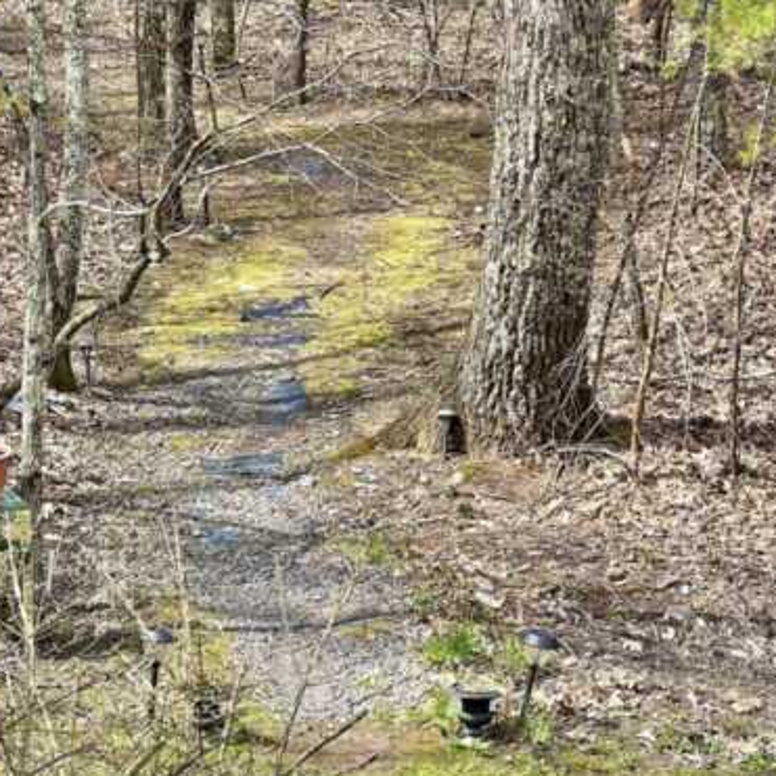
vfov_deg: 12.4
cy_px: 318
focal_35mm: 141
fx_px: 3576
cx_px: 305
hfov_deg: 12.4
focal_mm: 9
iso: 32
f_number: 2.8
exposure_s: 1/236
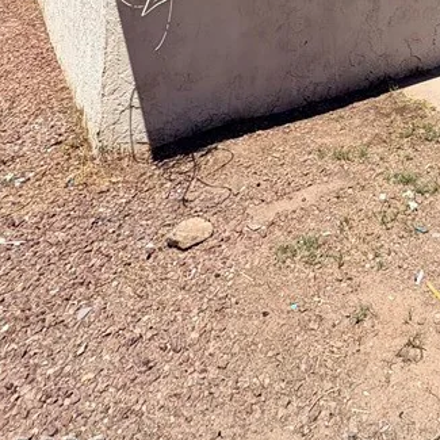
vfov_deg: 28.6
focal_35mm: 39
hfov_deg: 38.4
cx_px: 432
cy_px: -211
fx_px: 561
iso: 50
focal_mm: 2.22
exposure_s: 1/2494
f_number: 2.2
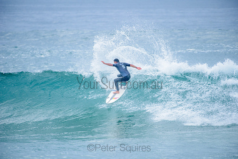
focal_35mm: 500
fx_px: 3306
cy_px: 80
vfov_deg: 2.8
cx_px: 119
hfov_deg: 4.1
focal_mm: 500
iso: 400
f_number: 5.6
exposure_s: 1/2000
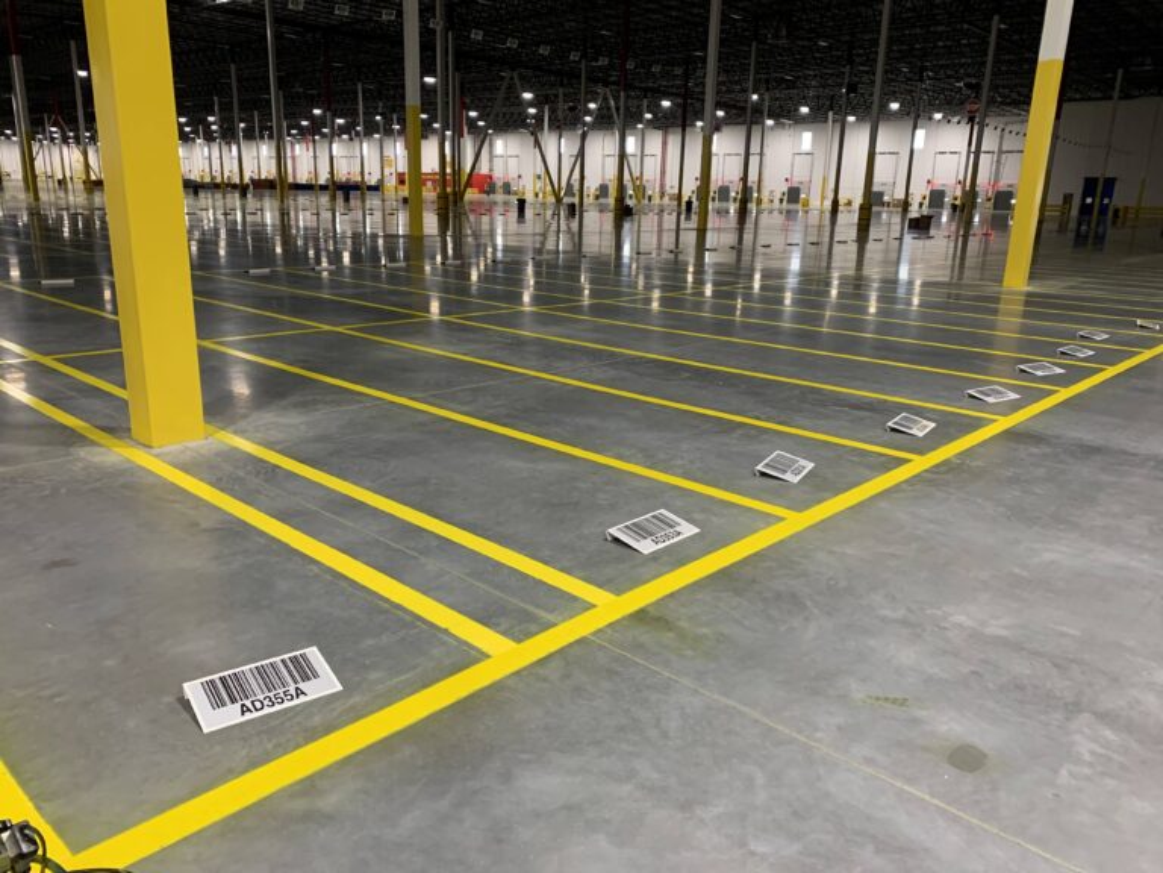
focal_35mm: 26
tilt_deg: -15.1
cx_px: 582
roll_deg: -2.8
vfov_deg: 53.1
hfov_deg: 67.3
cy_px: 436
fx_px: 874
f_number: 1.8
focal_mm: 4.25
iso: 160
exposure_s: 1/60
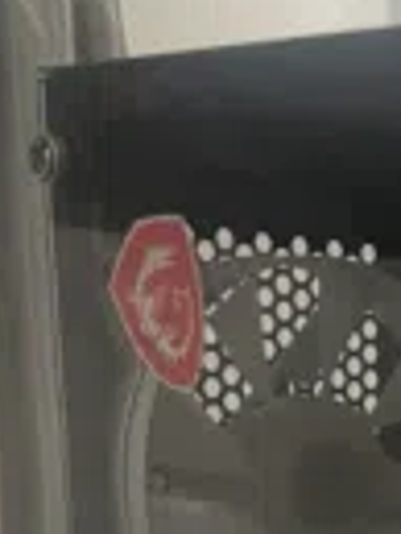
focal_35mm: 103
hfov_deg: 12.9
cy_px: 793
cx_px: 748
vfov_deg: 17.3
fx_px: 1588
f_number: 1.6
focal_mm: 5.1
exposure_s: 1/17
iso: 1000
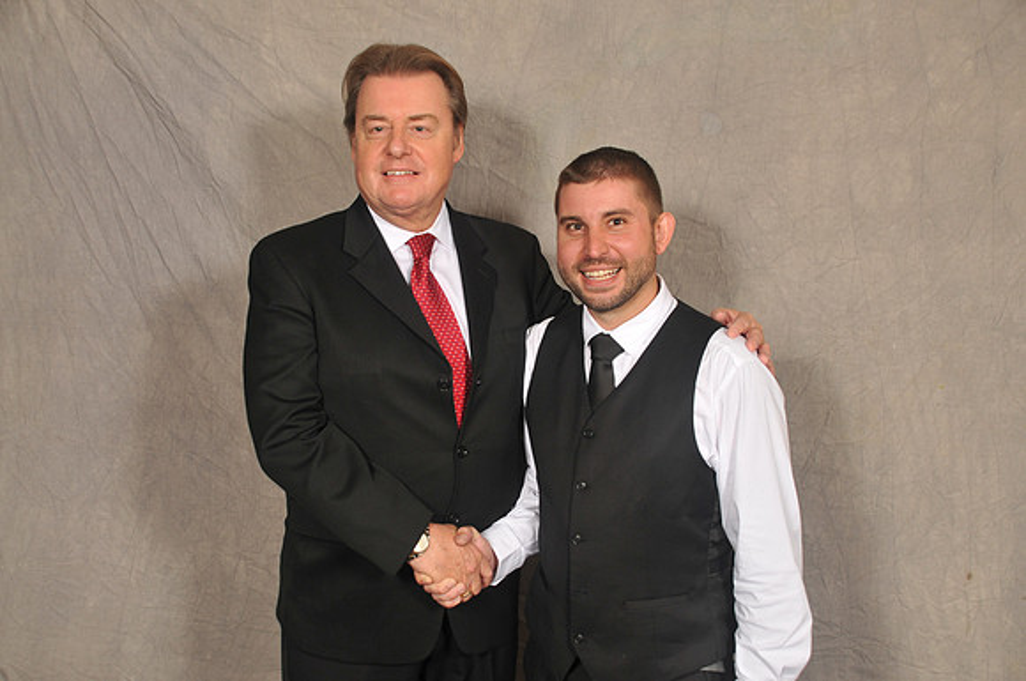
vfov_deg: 28.9
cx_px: 513
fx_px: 1323
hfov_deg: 42.4
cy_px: 340
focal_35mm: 46
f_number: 5.6
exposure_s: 1/125
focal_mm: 31
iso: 200
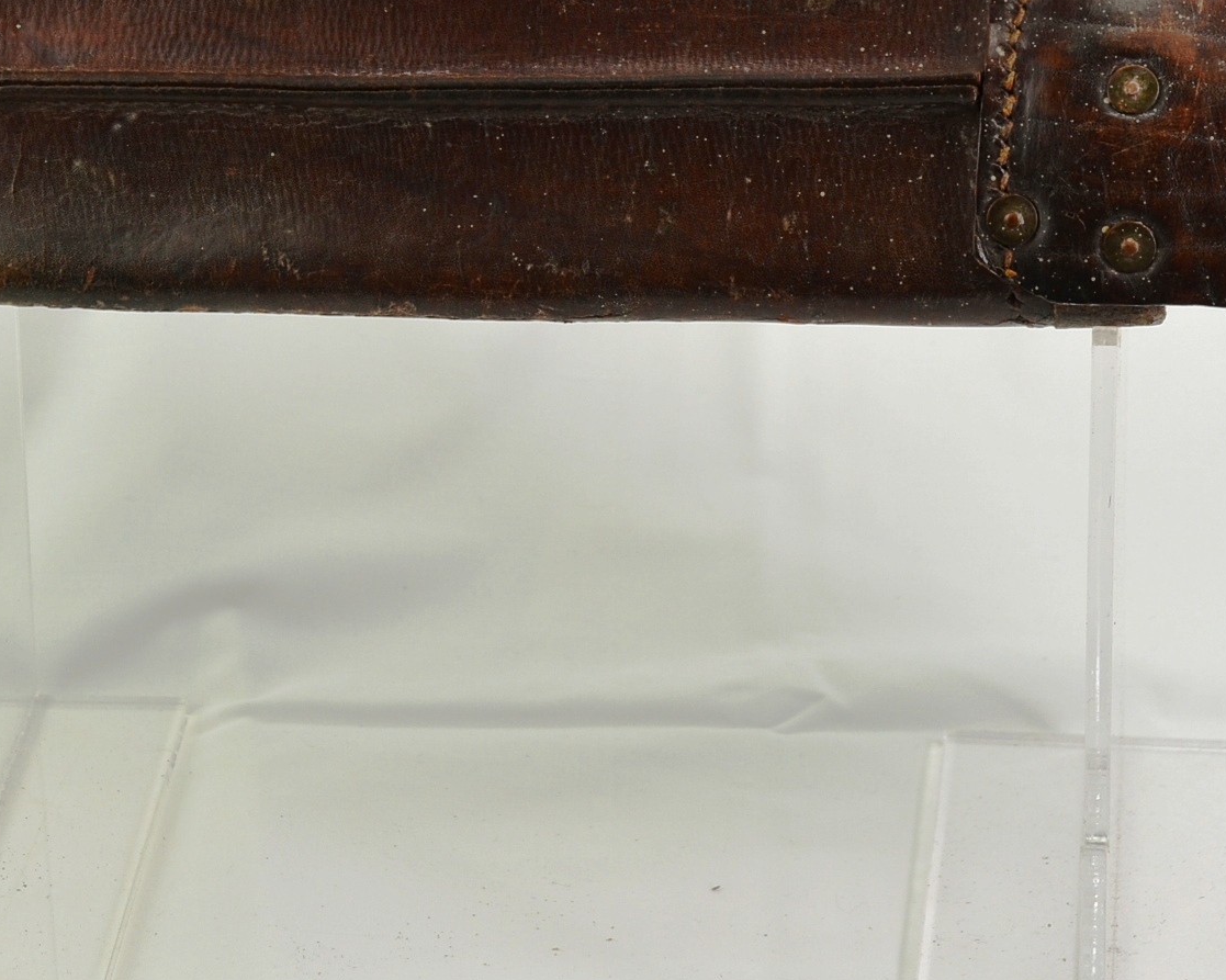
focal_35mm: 124
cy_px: 193
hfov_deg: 15.5
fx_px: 4498
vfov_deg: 12.4
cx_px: 469
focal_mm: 40
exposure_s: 1/125
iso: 280
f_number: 5.6
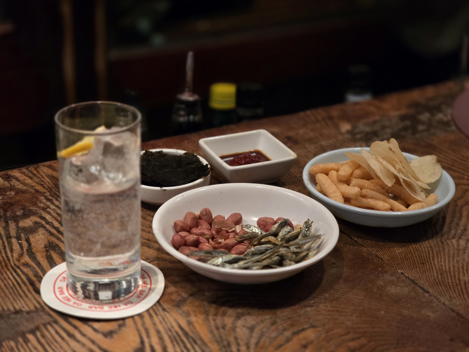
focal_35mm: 69
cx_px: 234
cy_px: 176
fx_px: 935
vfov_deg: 21.3
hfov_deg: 28.2
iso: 1000
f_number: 2.4
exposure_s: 1/30
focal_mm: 7.9
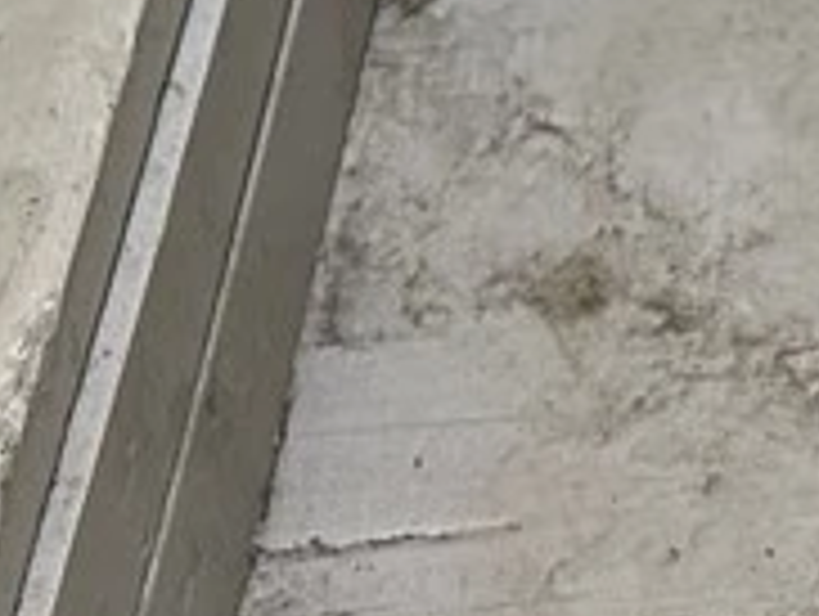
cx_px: 1494
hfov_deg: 13.1
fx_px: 3198
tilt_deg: -36.6
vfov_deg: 9.8
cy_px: -827
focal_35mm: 135
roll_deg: -0.9
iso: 320
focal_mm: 6.86
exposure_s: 1/55
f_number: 1.78
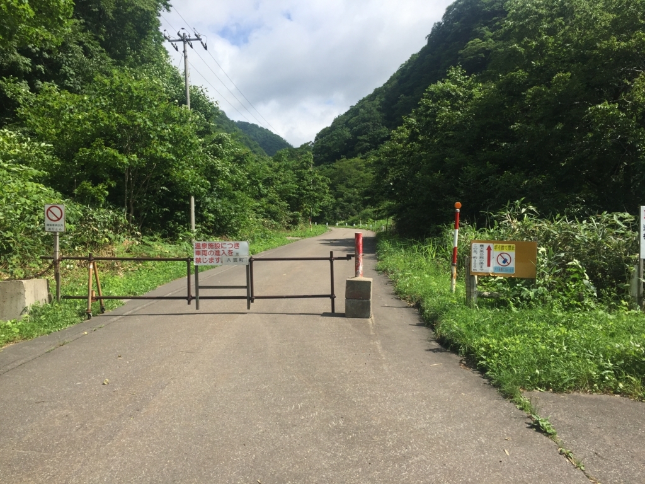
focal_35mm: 29
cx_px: 322
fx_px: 540
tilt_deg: +0.8
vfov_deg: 48.2
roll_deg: -1.4
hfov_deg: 61.7
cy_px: 242
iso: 32
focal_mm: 4.15
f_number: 2.2
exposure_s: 1/2639
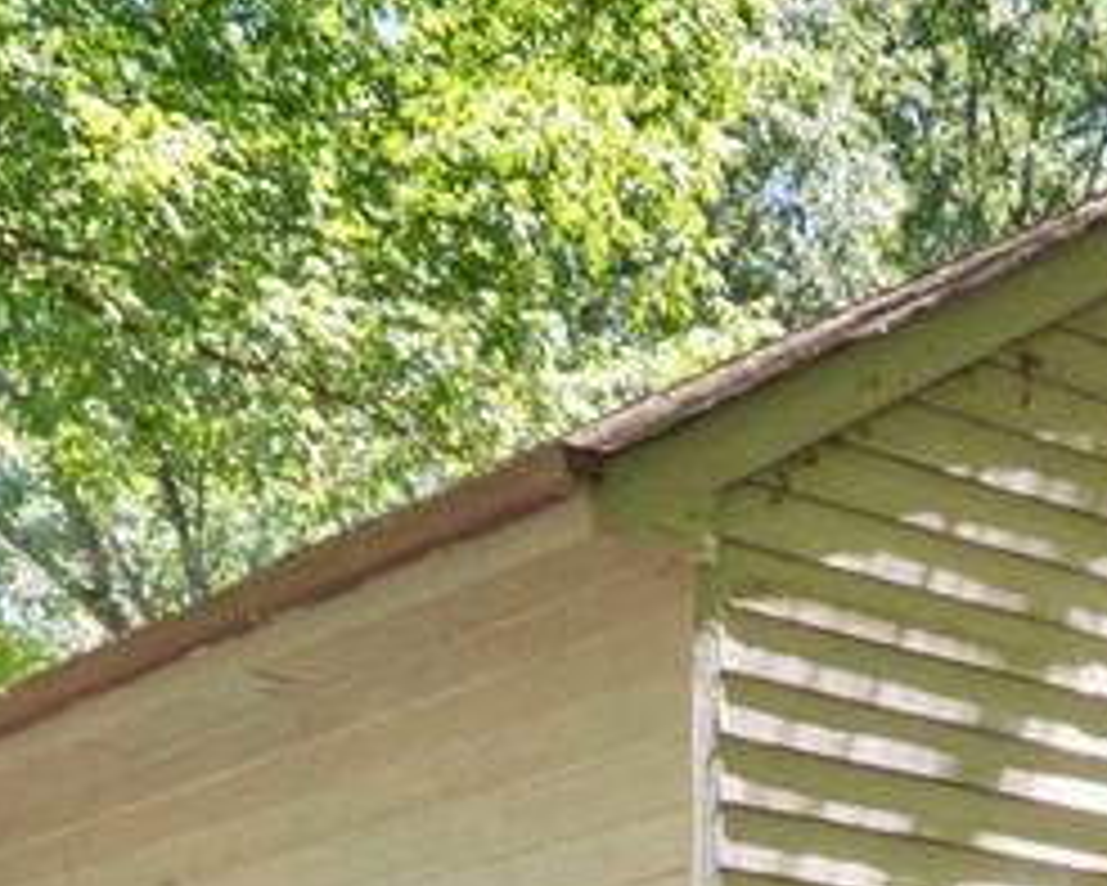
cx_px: 1460
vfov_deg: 15.3
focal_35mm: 93
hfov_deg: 19.0
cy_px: 1313
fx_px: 3050
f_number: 8
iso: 100
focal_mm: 22.5
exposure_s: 1/3
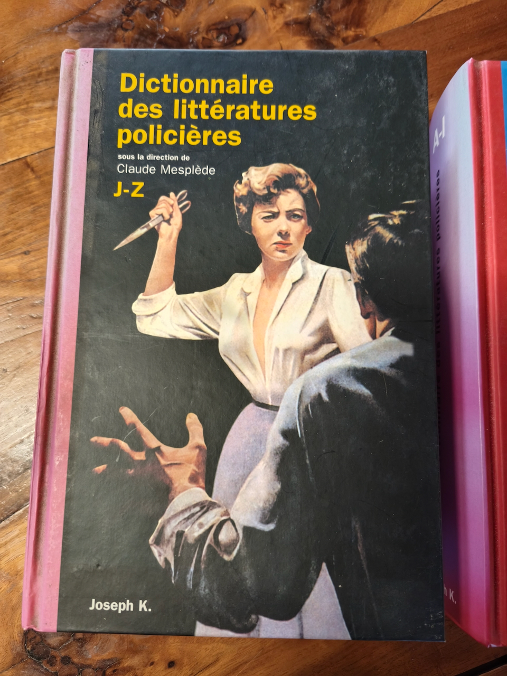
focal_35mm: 23
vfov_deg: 73.9
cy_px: 338
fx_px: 449
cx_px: 254
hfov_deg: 58.9
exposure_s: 1/25
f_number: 1.7
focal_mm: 5.35
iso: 800
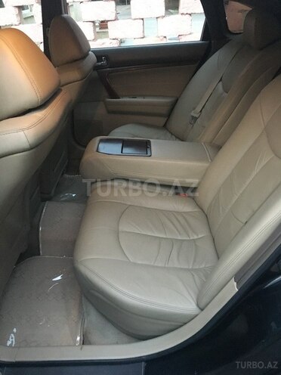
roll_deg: +2.6
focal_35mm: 29
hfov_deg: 48.2
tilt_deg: -31.4
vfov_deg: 61.7
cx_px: 140
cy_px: 188
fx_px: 314
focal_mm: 4.15
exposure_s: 1/17
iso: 320
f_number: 2.2
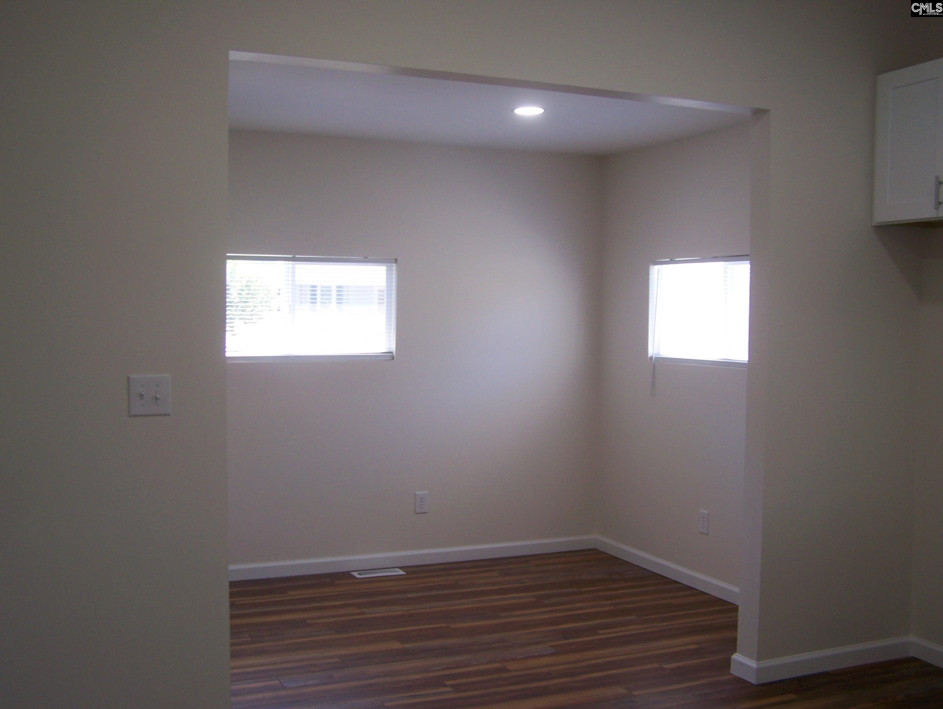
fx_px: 1036
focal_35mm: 38
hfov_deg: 48.9
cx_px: 472
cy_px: 354
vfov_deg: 37.8
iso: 80
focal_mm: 6.3
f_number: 2.8
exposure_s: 1/50
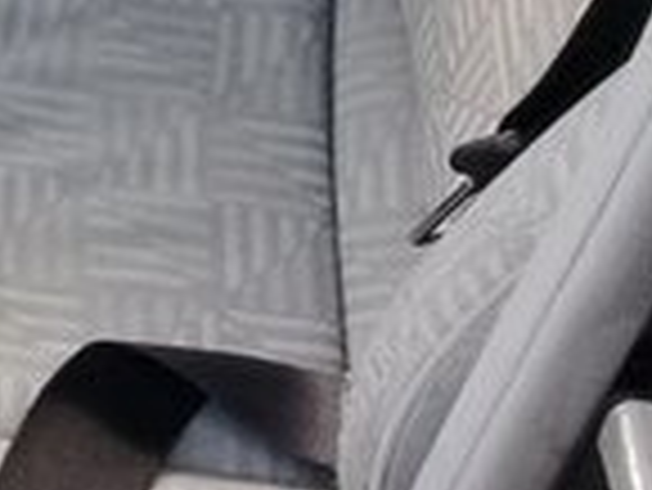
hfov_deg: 12.5
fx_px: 2658
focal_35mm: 141
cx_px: -612
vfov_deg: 10.1
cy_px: -303
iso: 64
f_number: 2.2
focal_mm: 3.3
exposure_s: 1/60
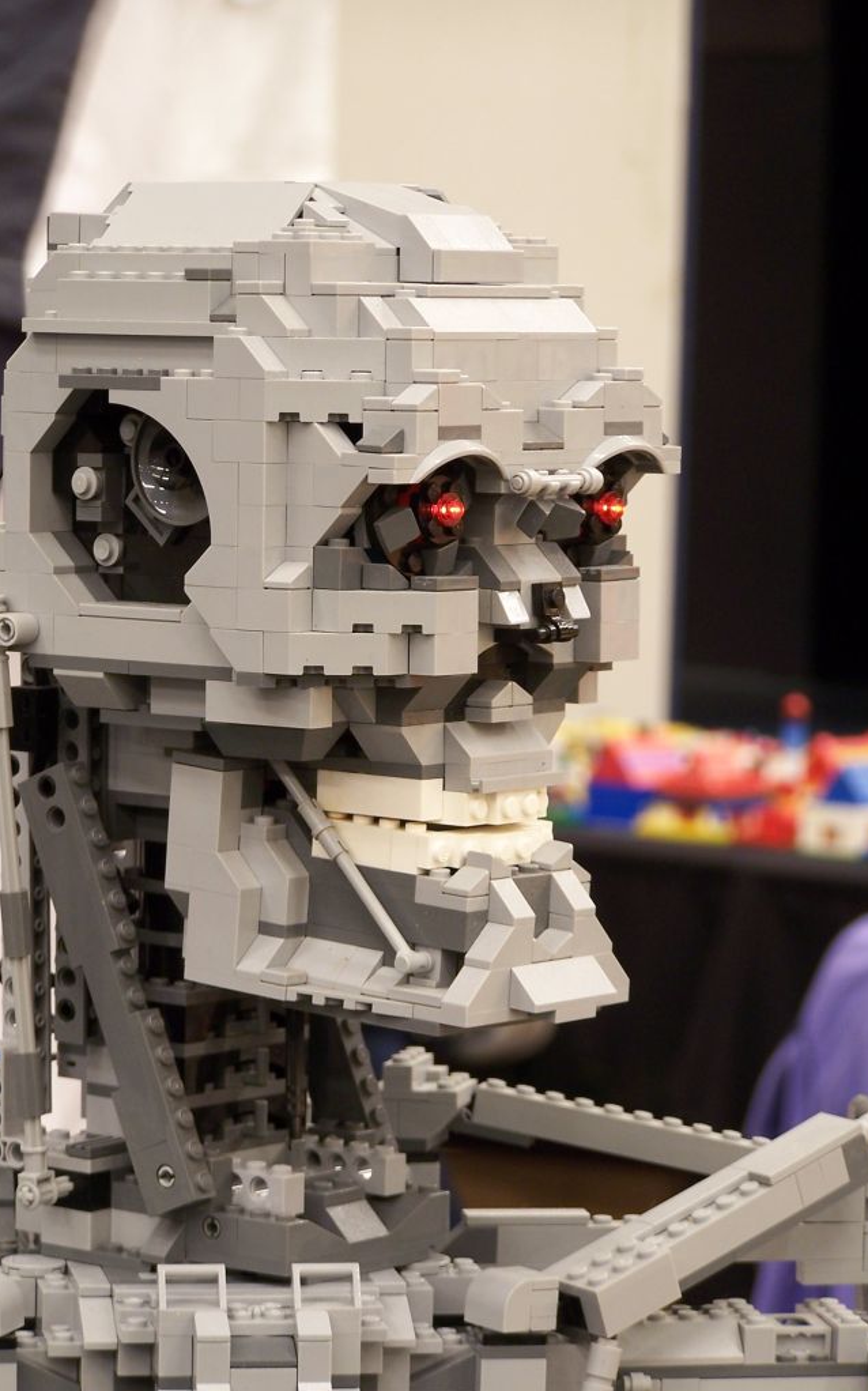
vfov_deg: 15.4
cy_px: 696
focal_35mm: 136
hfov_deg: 9.6
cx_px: 361
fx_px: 5152
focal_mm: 21.2
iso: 80
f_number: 3.2
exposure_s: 1/2
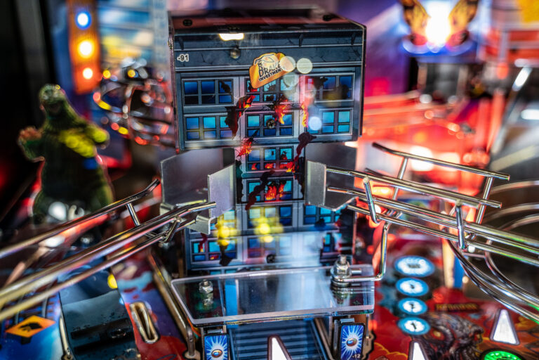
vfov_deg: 32.6
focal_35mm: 41
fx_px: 614
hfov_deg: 47.4
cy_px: 180
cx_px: 270
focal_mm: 41
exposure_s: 1/80
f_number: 2.8
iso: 800
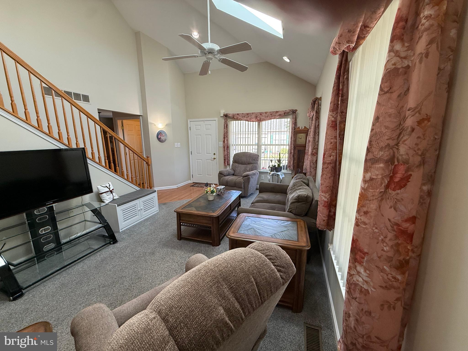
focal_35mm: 14
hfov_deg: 102.1
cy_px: 176
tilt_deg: -10.4
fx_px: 189
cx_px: 234
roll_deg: +0.6
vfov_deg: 85.7
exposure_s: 1/120
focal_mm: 2.22
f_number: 2.2
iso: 200
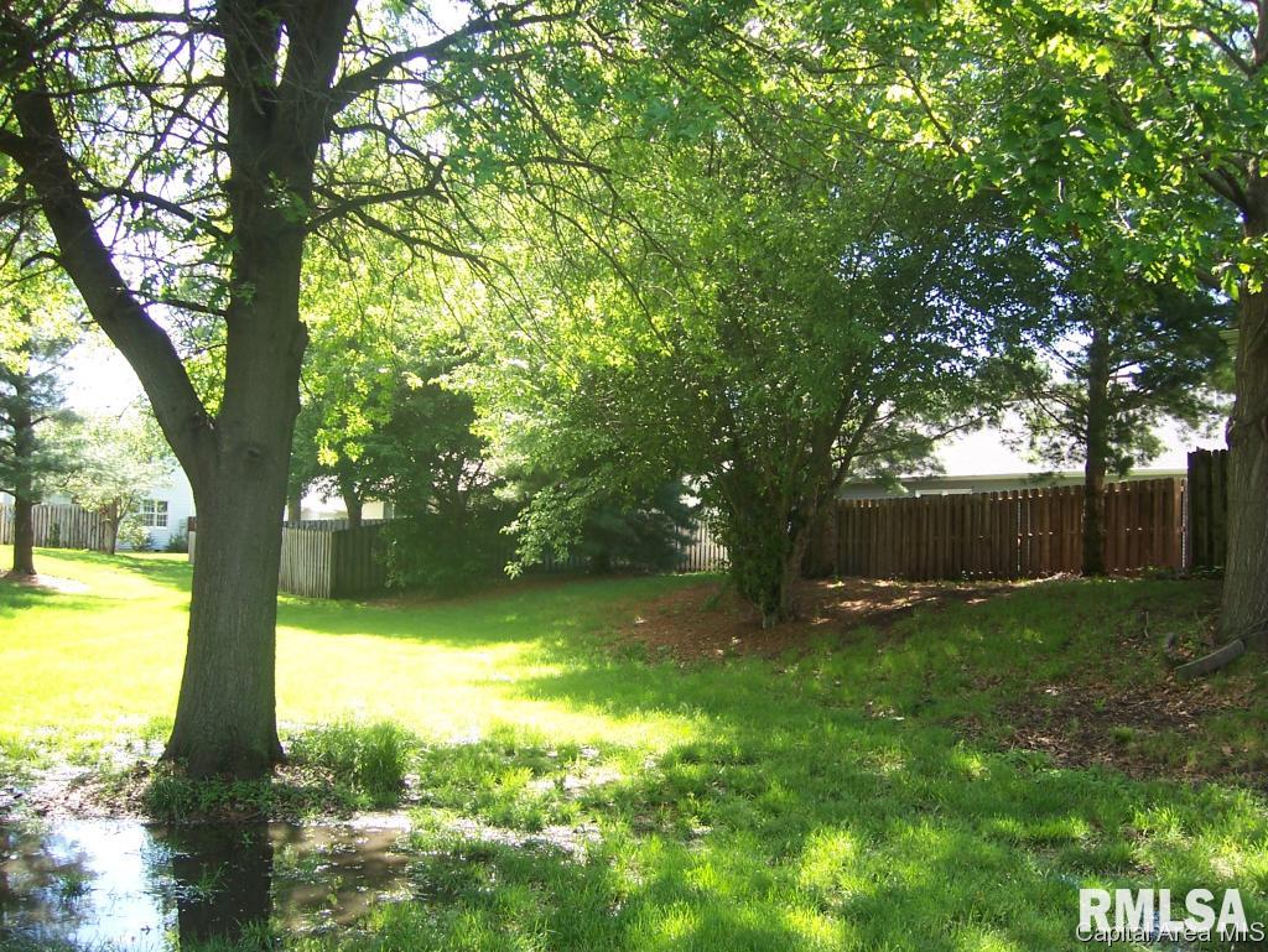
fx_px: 1319
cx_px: 634
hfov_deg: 51.3
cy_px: 476
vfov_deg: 39.7
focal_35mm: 36
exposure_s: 1/125
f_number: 3
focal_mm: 6
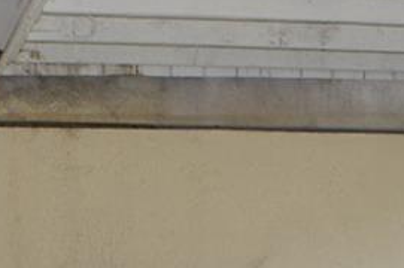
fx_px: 2186
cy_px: 502
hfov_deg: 10.4
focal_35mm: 195
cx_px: 508
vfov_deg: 6.8
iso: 400
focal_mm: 22
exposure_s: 1/125
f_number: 5.6
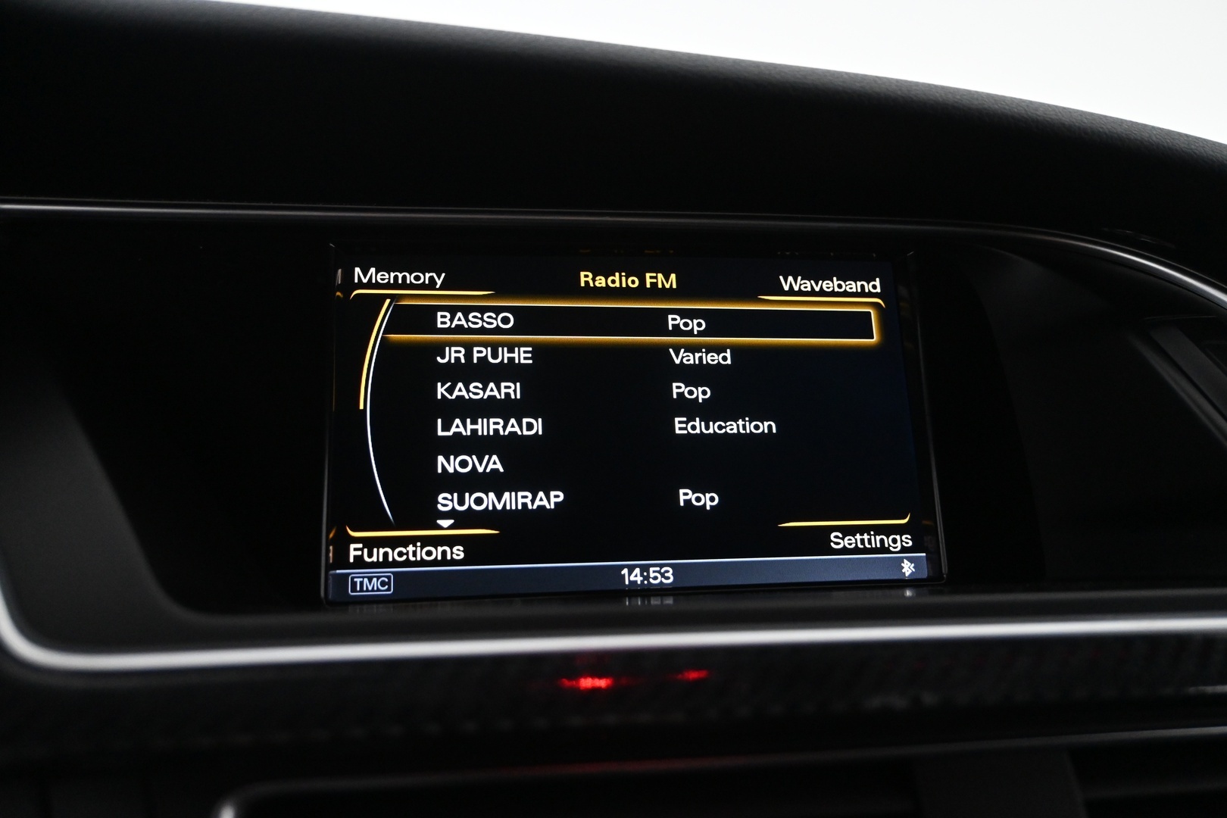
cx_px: 614
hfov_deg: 61.9
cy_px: 409
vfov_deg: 43.6
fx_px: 1022
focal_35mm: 30
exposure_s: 1/60
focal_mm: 20
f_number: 3.8
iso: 3200
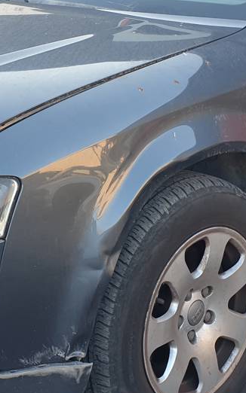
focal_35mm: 76
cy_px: 123
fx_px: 816
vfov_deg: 27.0
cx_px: 85
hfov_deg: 17.1
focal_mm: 4.3
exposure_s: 1/100
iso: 50
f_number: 2.4
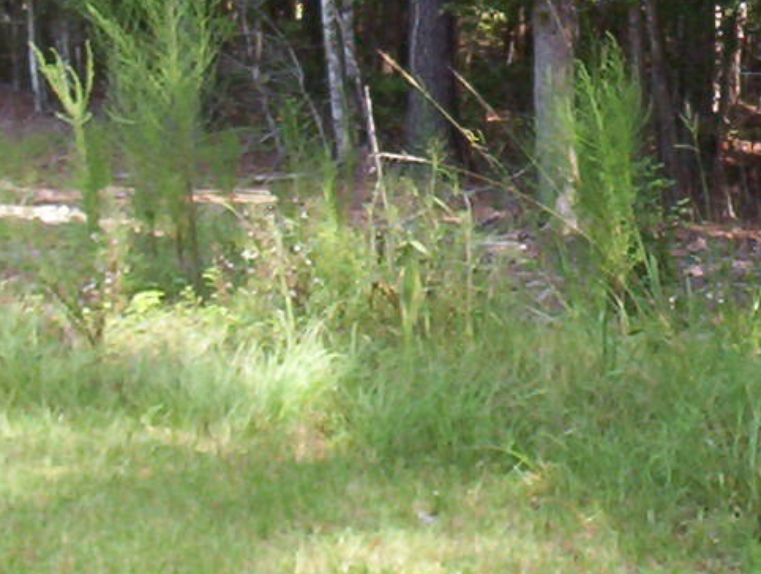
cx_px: 627
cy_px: 3
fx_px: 2909
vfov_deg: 11.2
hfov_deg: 14.8
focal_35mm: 132
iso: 100
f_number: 4.5
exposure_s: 1/92.5
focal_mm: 6
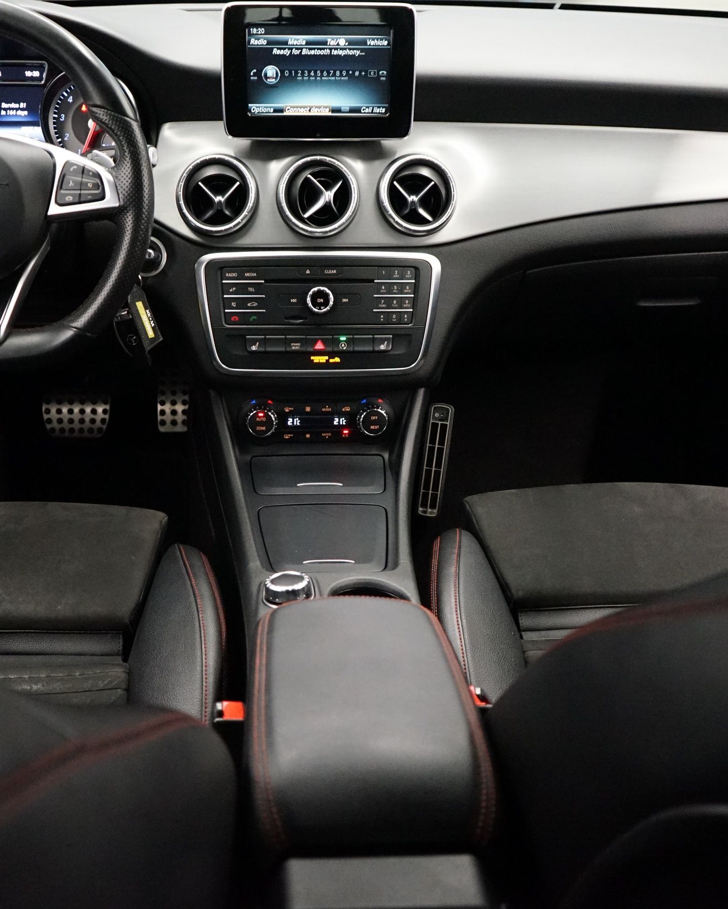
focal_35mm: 41
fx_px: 1104
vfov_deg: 44.8
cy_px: 454
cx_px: 311
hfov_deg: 36.4
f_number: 3.5
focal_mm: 29
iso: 6400
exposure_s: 1/125
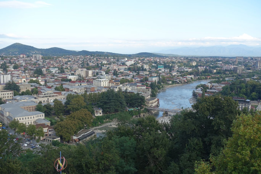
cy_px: 87
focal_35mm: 39
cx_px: 130
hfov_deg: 49.6
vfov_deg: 34.2
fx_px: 283
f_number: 4
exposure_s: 1/320
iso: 125
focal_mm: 14.3
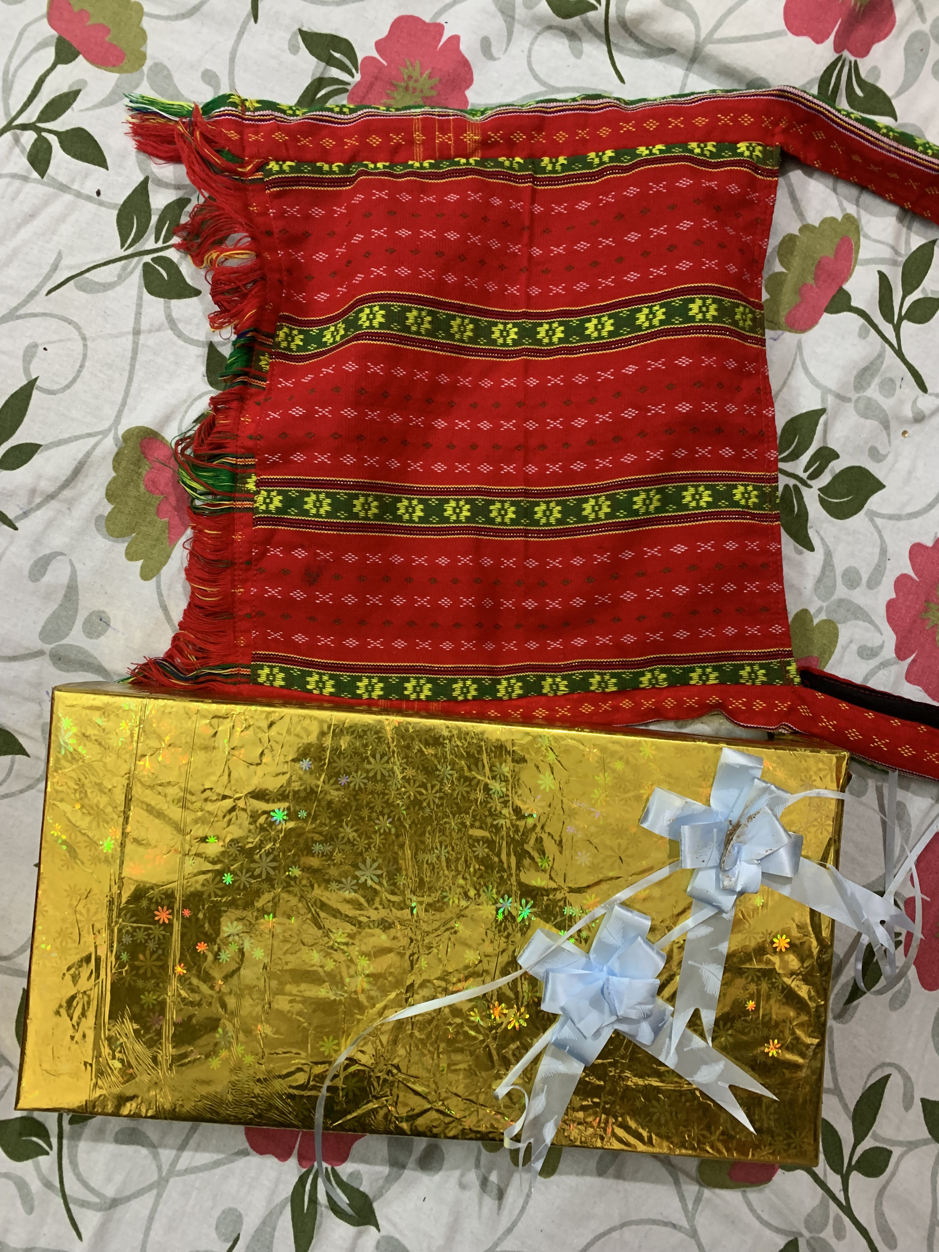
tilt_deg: -86.4
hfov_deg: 53.1
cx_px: 470
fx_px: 940
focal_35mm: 26
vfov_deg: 67.3
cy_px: 626
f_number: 1.8
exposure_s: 1/33
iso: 320
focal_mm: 4.25
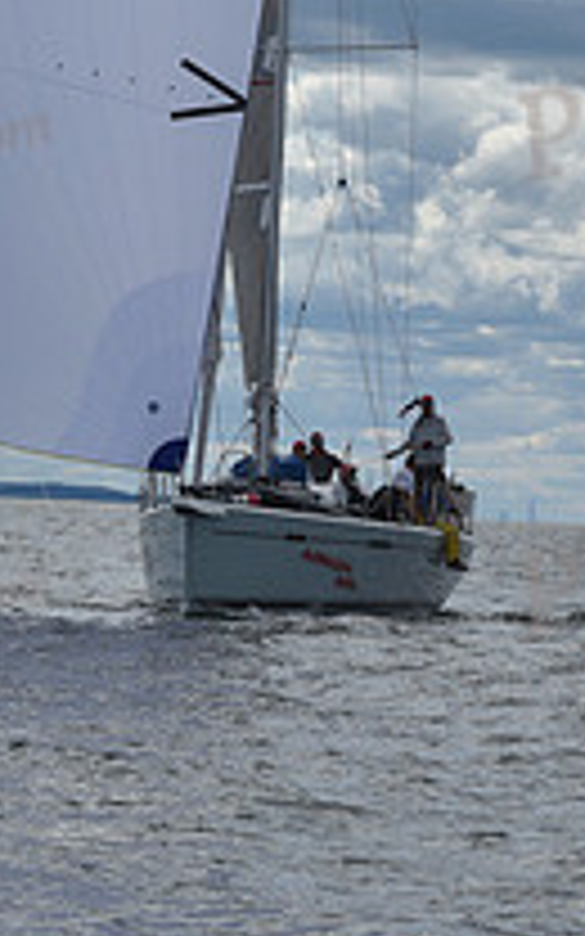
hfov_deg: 5.0
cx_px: 286
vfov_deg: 8.0
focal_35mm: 262
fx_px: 6683
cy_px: -104
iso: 250
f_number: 13
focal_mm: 92
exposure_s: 1/800
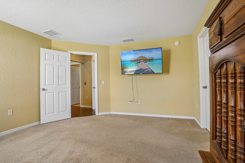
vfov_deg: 70.4
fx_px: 116
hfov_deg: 93.3
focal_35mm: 17
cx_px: 122
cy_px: 82
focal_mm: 17
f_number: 9
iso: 400
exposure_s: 1/10
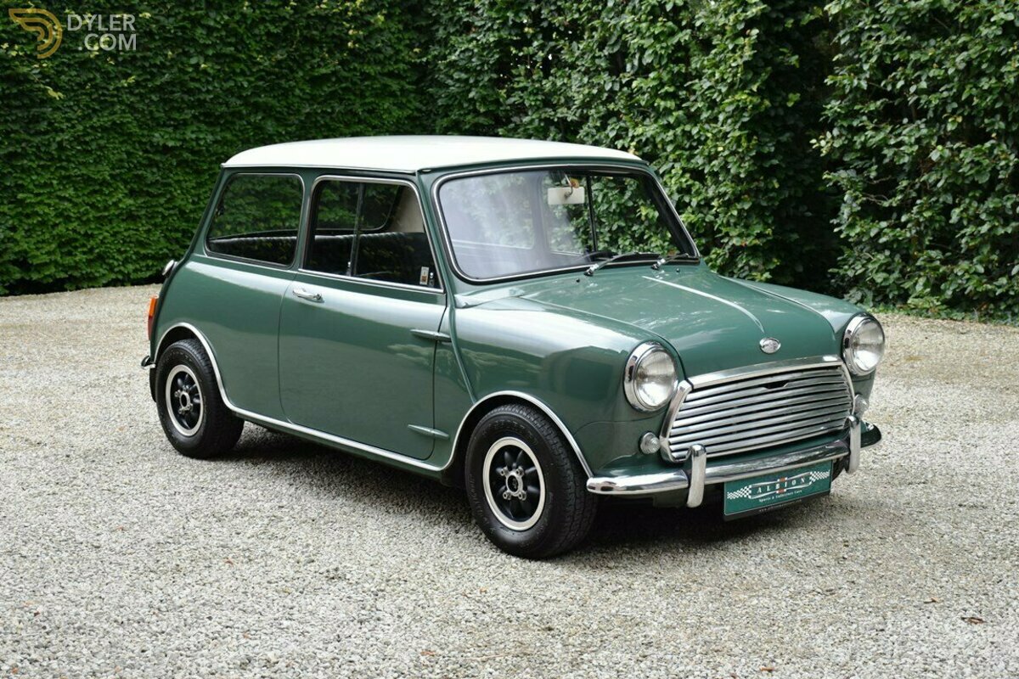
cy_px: 340
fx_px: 1443
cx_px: 510
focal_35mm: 51
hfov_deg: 38.9
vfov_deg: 26.5
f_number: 5
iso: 400
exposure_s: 1/250
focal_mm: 34
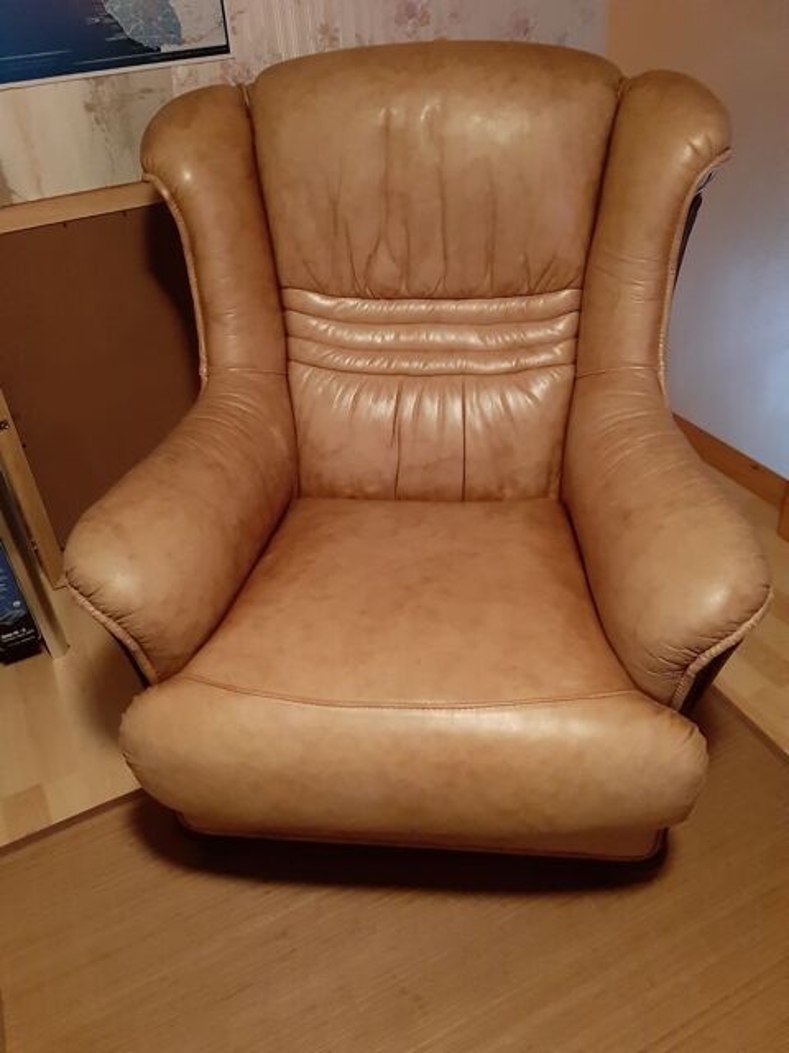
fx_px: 821
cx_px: 394
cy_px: 526
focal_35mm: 27
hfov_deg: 51.4
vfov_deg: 65.3
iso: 640
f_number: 1.7
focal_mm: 3.93
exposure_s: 1/20
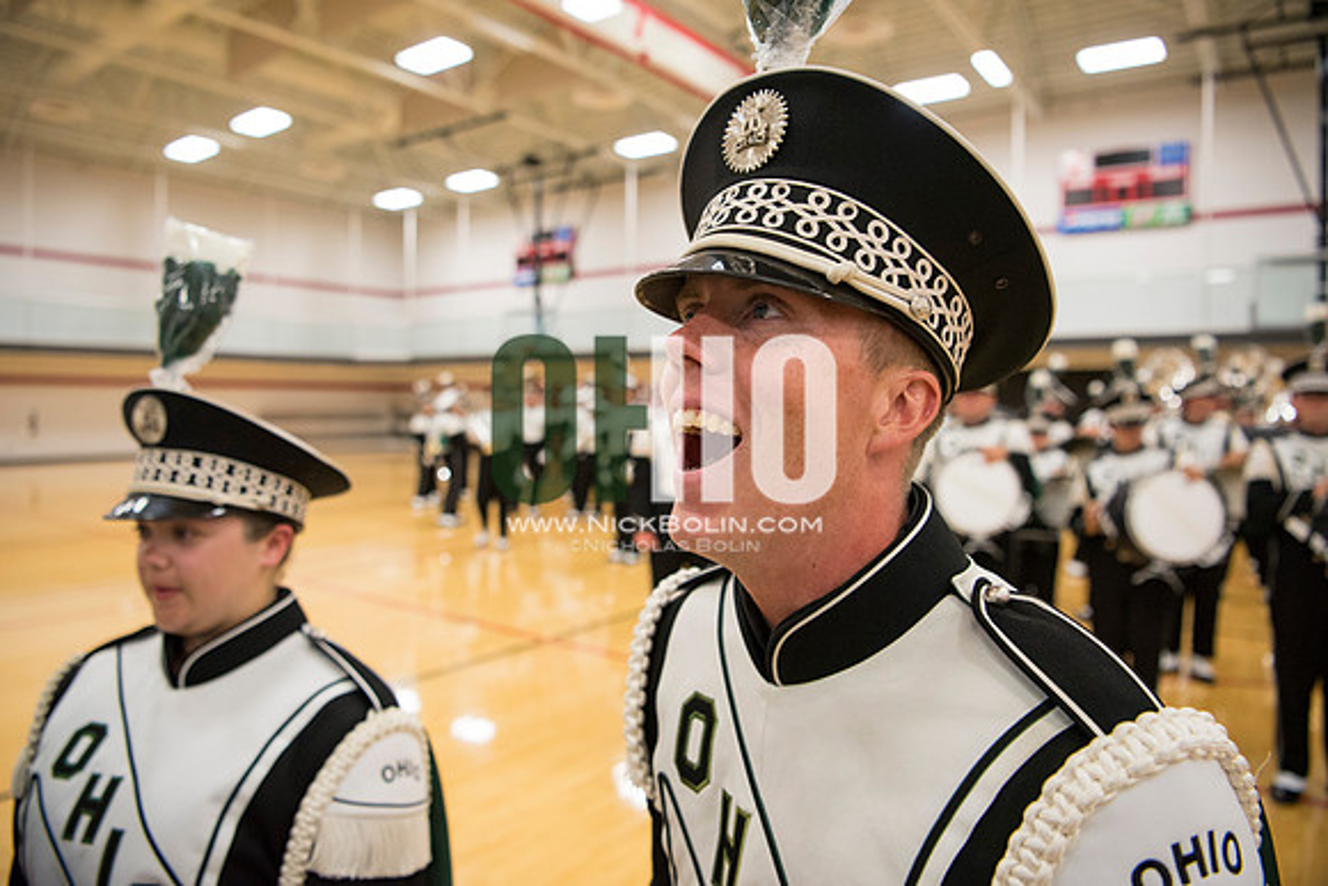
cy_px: 443
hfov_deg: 73.7
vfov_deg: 53.2
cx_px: 664
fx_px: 885
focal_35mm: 24
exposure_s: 1/320
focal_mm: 24
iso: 2000
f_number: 3.2
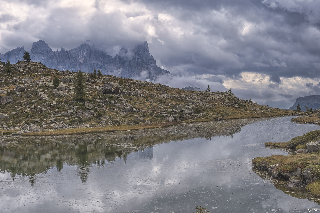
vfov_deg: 26.0
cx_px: 163
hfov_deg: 38.2
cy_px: 108
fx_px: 462
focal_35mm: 52
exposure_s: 1/250
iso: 80
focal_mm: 34.3
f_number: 8
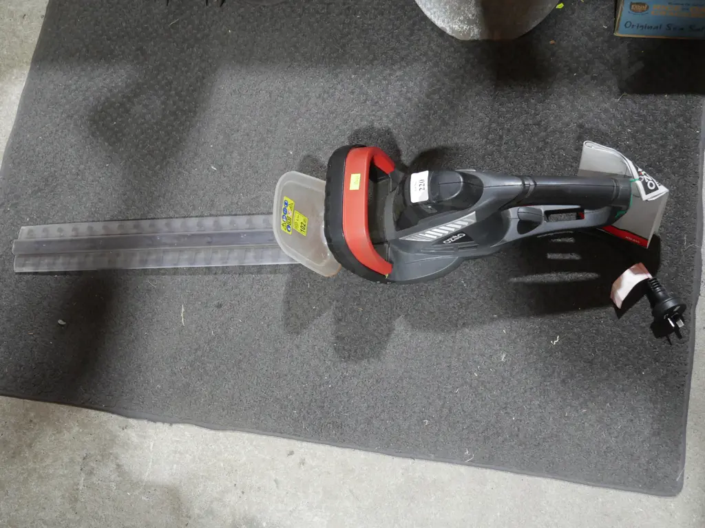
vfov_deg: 32.9
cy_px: 264
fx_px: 896
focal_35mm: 44
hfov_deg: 42.9
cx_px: 352
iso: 1250
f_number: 4.7
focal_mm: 22
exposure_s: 1/60
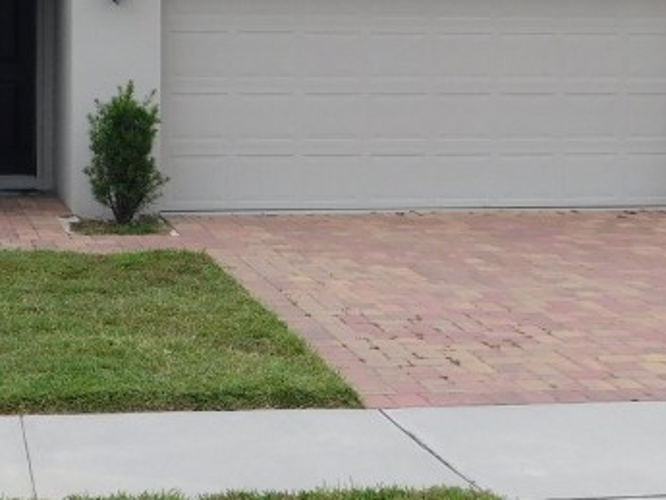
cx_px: 135
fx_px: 1597
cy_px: 118
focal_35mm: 83
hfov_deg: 23.2
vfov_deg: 17.7
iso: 125
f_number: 3.2
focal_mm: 4.9
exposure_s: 1/800
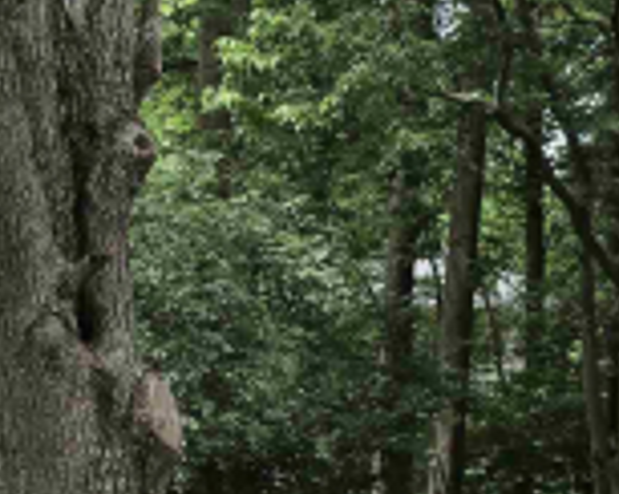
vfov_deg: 15.6
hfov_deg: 19.5
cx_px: 176
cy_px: 368
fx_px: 1793
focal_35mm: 98
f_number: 1.7
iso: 12
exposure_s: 1/196
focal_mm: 6.3
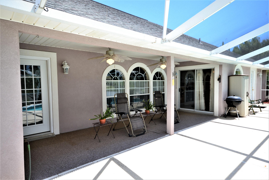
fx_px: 157
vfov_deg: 59.5
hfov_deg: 81.2
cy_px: 90
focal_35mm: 21
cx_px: 134
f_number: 10
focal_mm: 14
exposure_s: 1/200
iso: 400
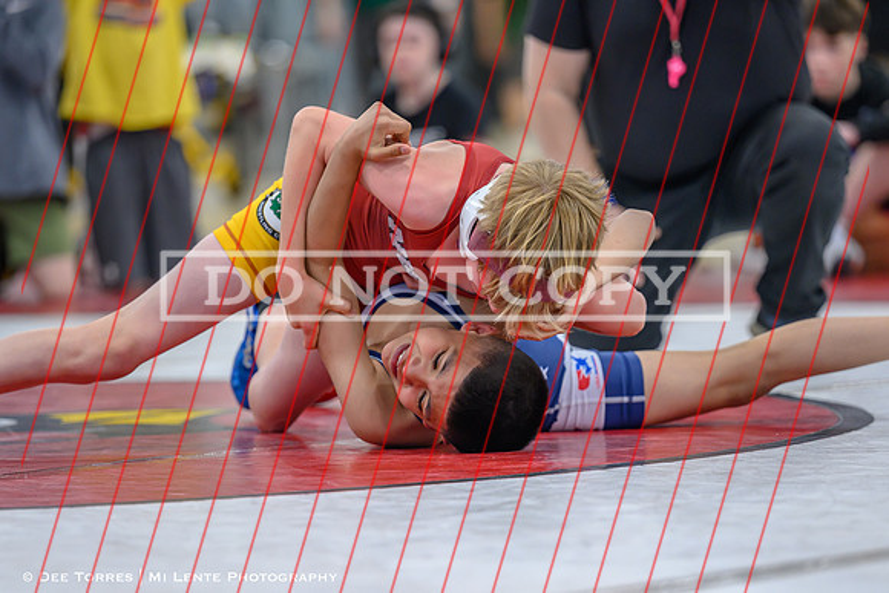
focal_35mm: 224
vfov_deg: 6.1
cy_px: 341
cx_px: 470
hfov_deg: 9.2
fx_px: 5544
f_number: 2.8
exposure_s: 1/640
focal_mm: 165
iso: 1250
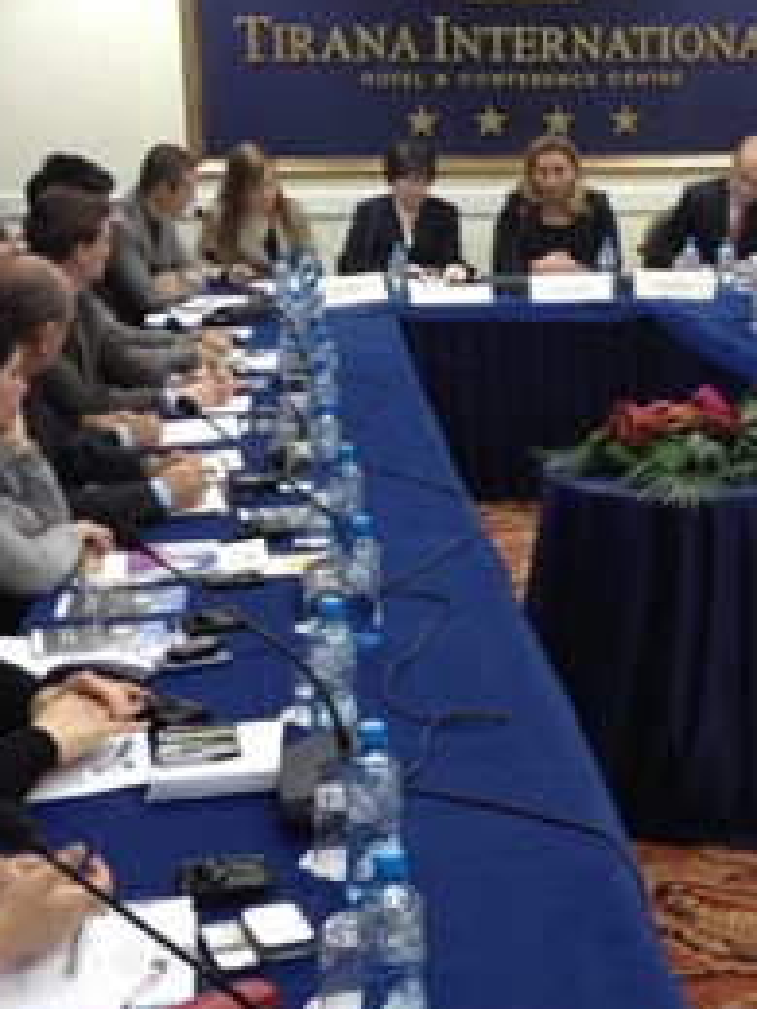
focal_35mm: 74
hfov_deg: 19.7
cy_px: 503
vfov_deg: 26.3
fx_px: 2158
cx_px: 586
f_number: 2.4
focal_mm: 4.28
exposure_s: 1/20
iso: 125
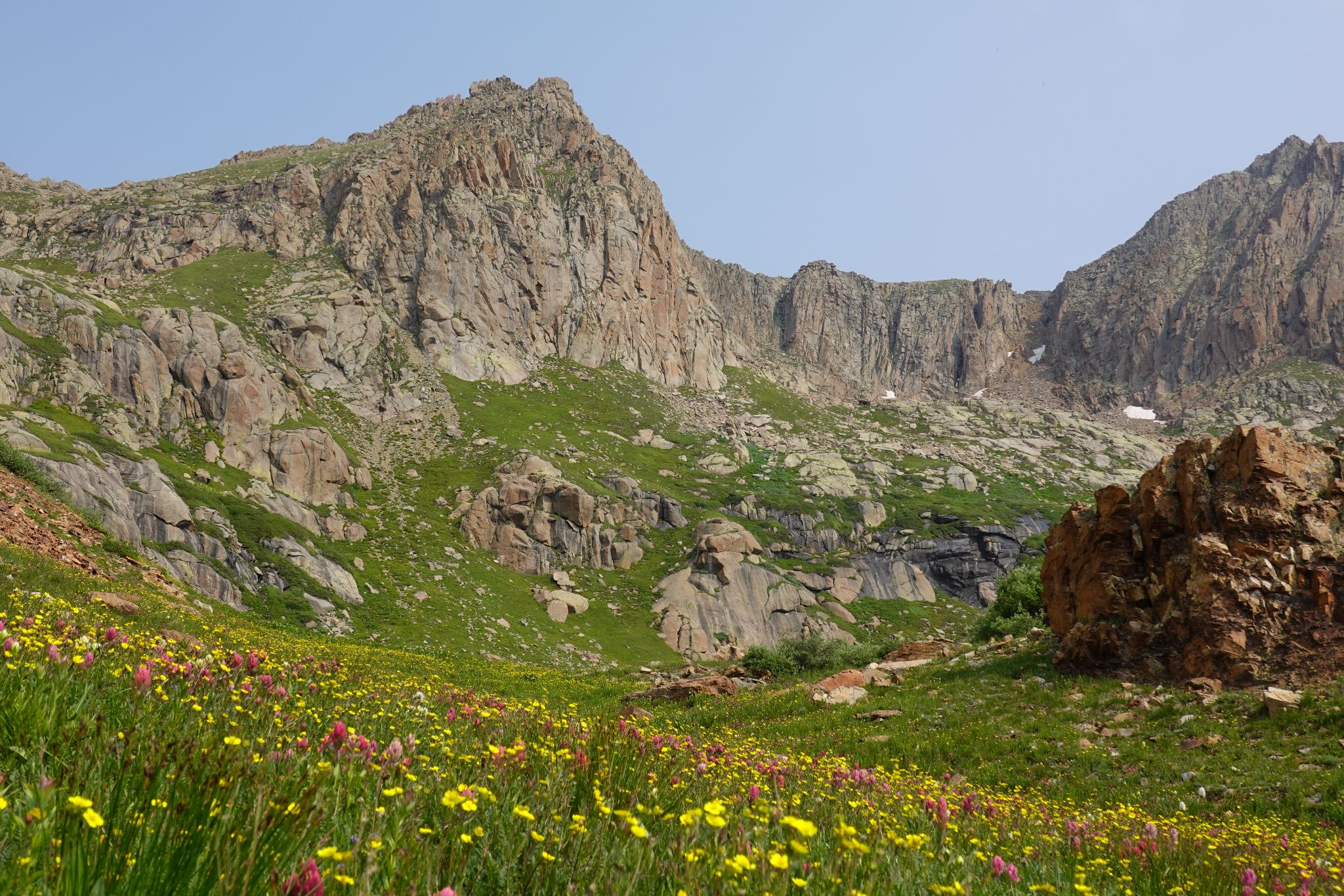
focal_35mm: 45
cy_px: 448
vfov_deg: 29.9
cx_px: 672
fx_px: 1680
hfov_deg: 43.6
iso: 100
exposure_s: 1/400
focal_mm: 16.54
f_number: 5.6
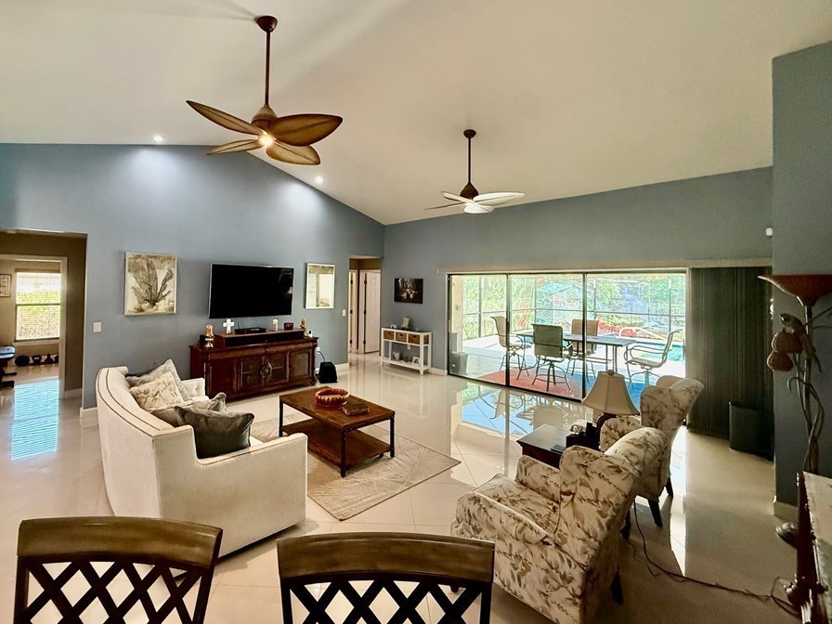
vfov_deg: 77.9
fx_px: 385
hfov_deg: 94.0
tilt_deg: -0.8
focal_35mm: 16
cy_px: 279
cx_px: 363
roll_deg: -2.7
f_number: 2.2
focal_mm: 2.22
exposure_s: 1/120
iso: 400
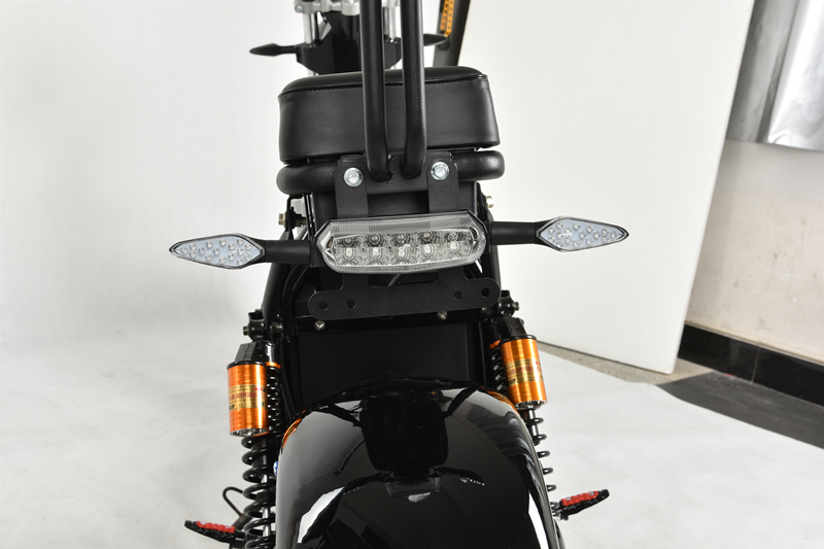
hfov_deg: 50.7
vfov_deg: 35.0
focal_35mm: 38
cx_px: 412
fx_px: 870
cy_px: 274
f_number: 10
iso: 125
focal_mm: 38
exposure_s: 1/125
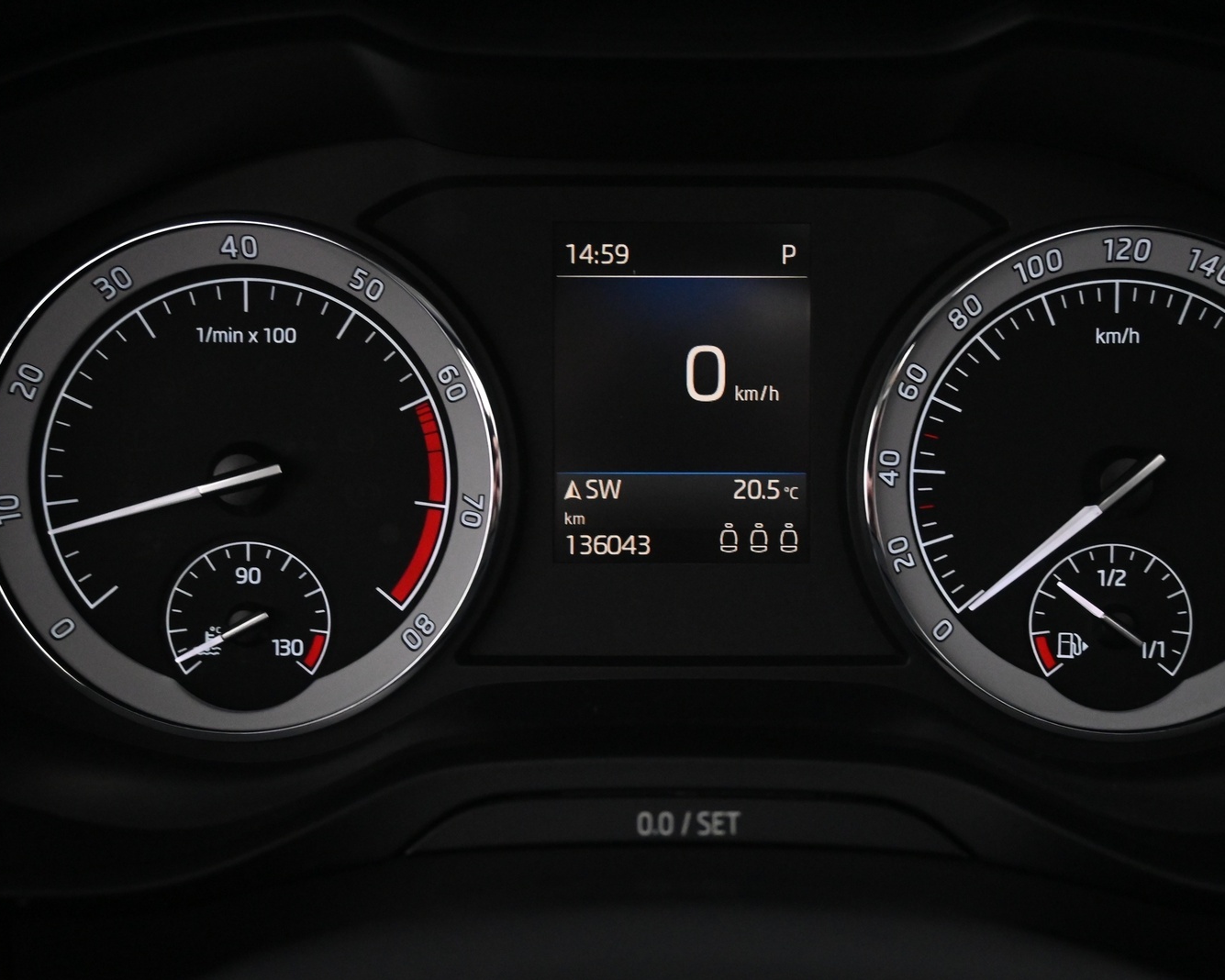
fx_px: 1517
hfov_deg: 43.9
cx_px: 685
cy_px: 488
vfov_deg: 35.8
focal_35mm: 42
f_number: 4.2
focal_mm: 24.5
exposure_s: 1/40
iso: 4000
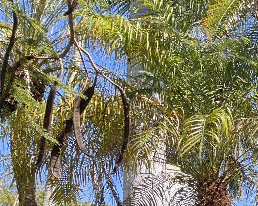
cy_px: 282
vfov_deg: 15.3
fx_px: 725
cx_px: 471
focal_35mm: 95
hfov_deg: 16.6
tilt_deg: +6.5
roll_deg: +1.6
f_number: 1.6
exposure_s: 1/787
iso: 50
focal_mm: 5.1
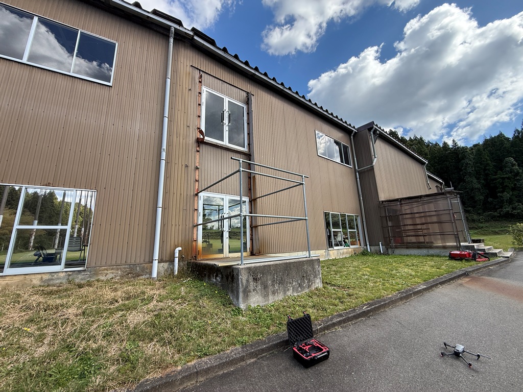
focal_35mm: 14
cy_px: 196
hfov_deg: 102.1
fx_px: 212
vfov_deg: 85.7
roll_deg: +2.0
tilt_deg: +13.7
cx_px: 262
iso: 50
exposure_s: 1/564
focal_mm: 2.22
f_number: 2.2
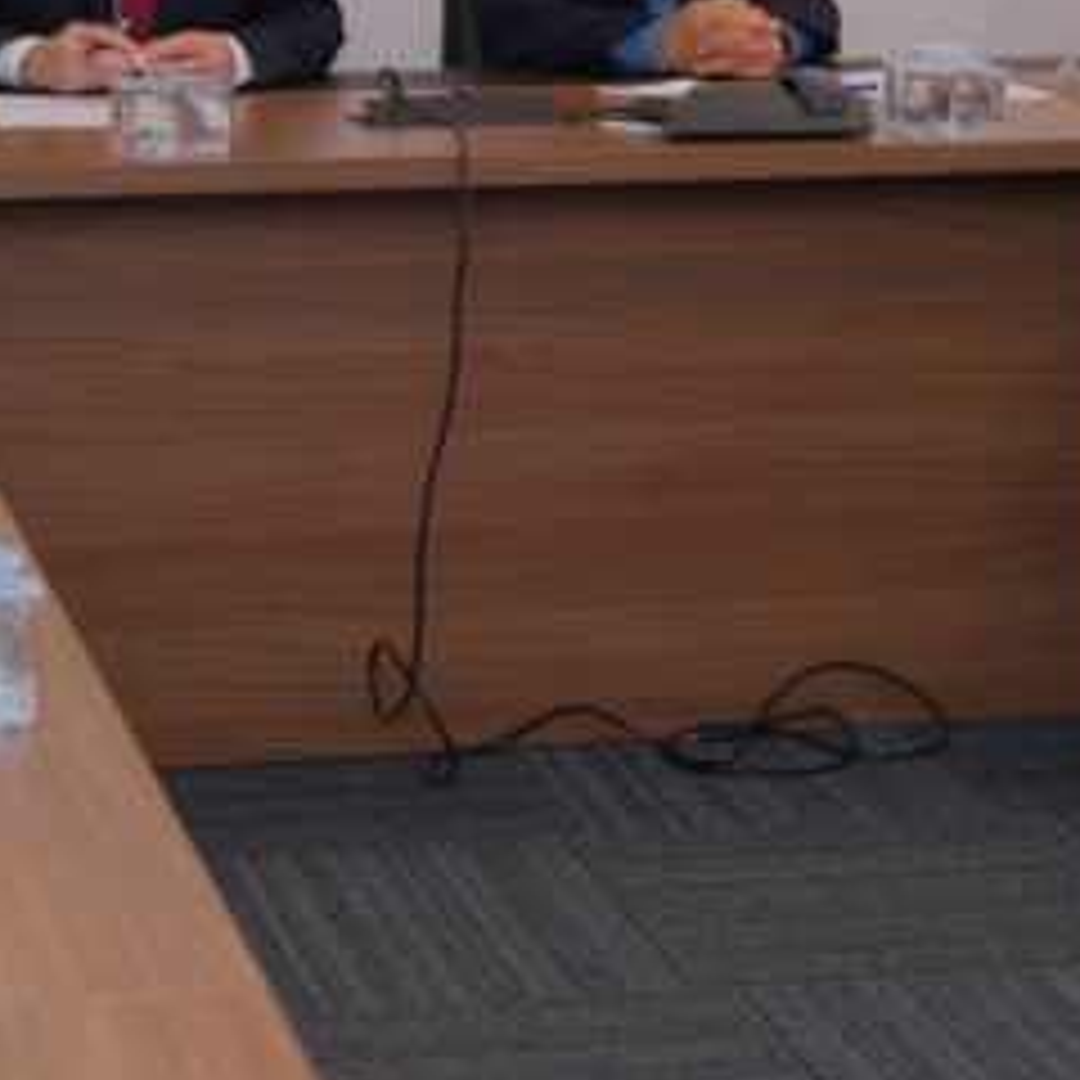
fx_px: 4095
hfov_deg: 15.0
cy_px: -52
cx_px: 369
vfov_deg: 14.7
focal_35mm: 116
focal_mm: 52.7
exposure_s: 1/100
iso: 800
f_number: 5.6
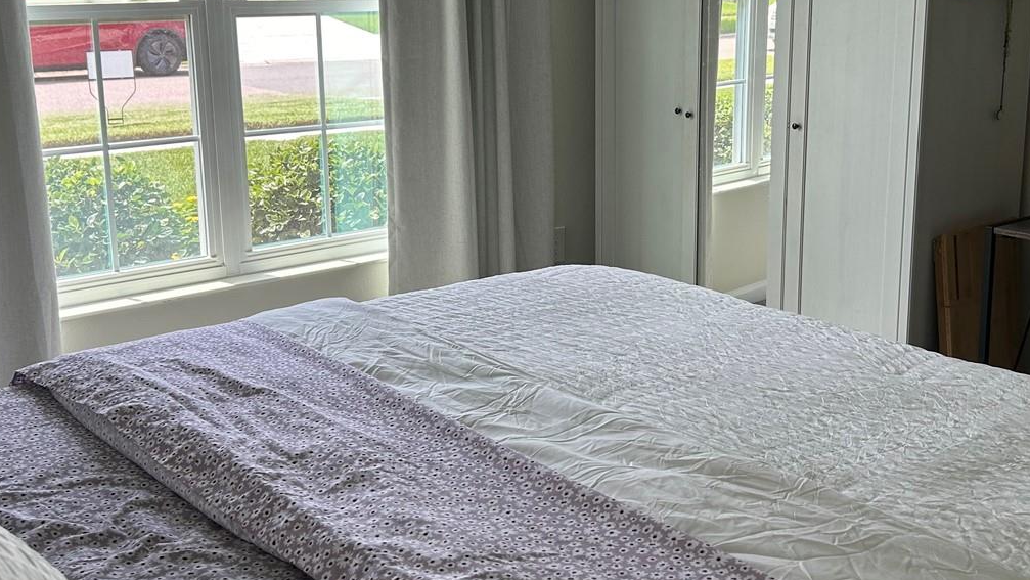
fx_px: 1229
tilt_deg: -12.6
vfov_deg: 26.5
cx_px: 575
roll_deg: +0.2
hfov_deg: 45.4
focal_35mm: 45
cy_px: 226
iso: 40
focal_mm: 5.7
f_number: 1.5
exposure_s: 1/244
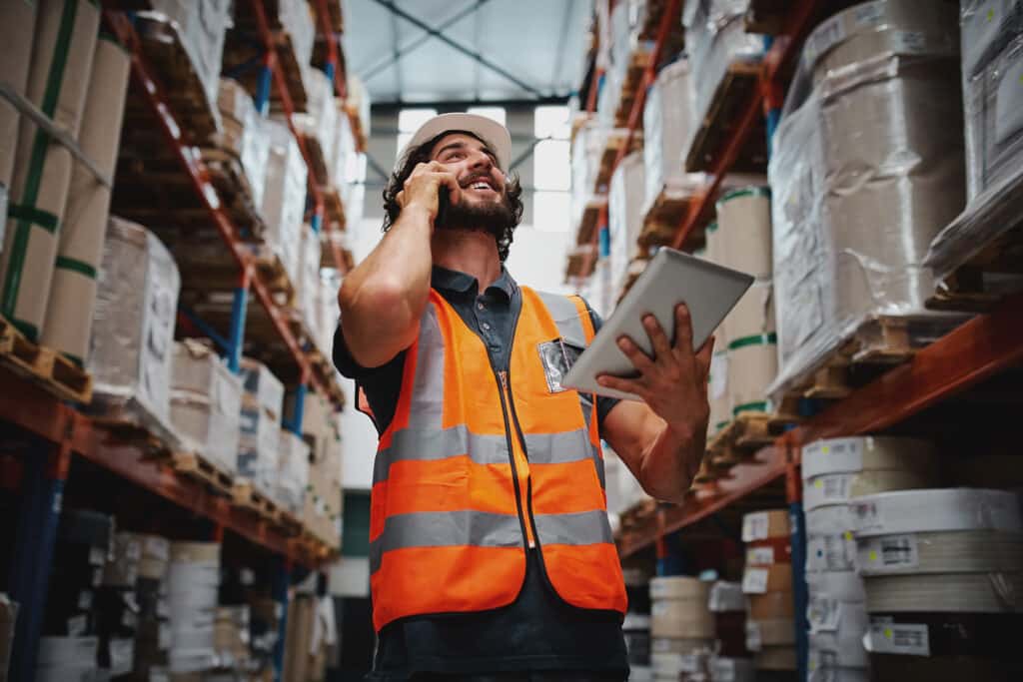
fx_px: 995
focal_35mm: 35
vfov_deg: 37.9
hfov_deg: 54.4
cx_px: 512
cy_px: 341
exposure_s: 1/160
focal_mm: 35
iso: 320
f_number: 2
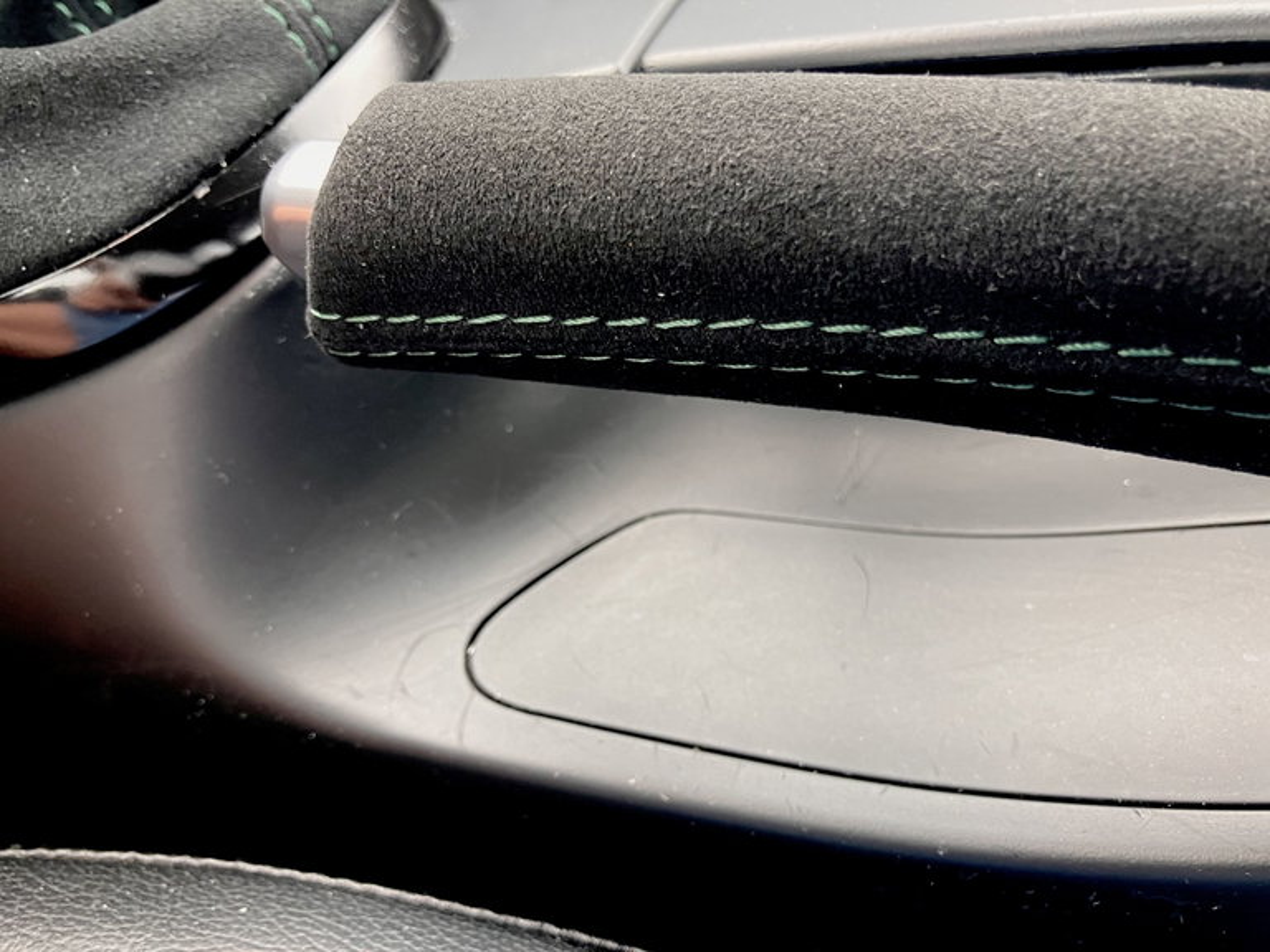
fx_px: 1027
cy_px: 476
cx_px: 635
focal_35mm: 28
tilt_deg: -45.7
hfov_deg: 63.4
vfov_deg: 49.7
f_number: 1.8
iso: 100
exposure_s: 1/60
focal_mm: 3.99
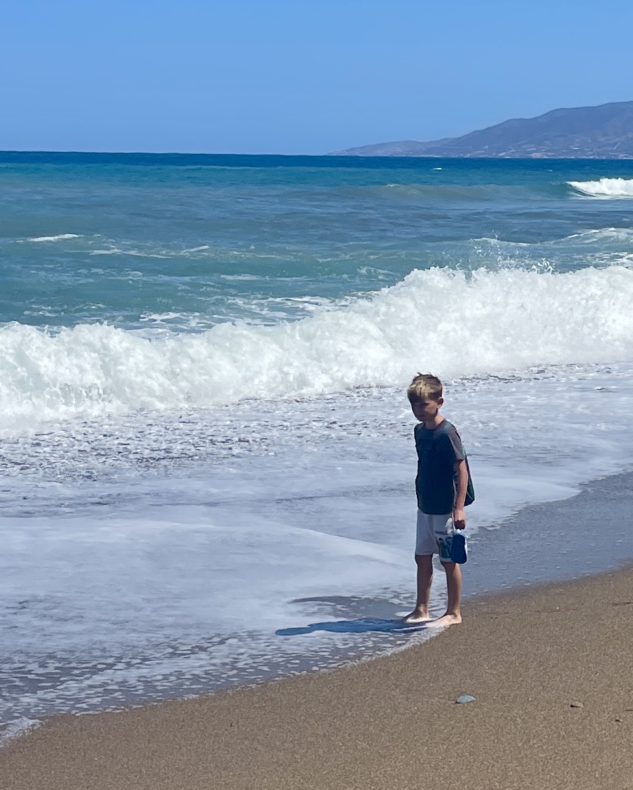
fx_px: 1966
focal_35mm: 84
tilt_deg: -7.7
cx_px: 592
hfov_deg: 17.9
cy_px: 427
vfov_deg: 22.7
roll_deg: -0.3
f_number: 1.6
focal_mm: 4.2
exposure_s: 1/6494
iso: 32
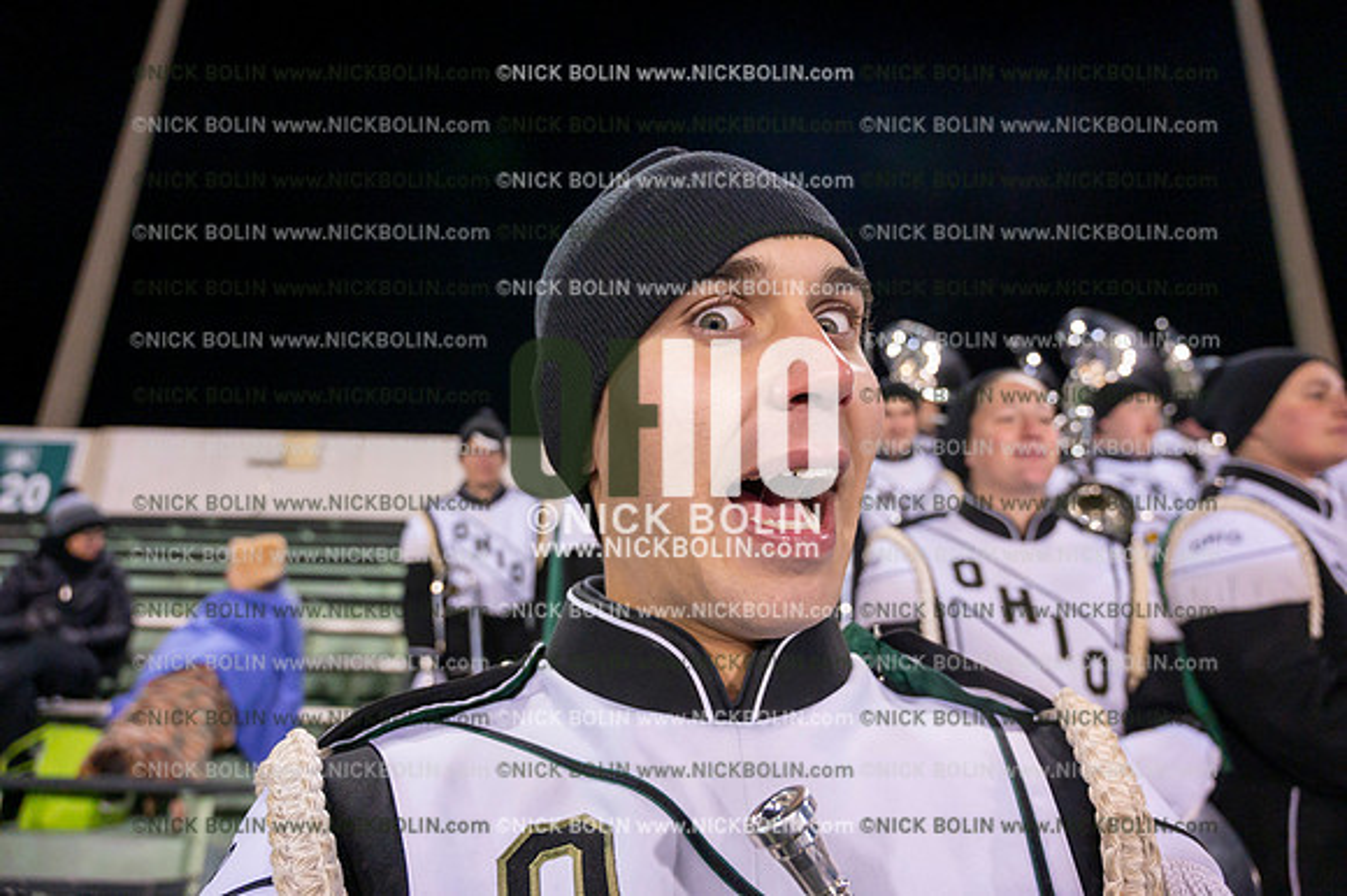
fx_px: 897
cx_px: 674
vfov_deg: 53.1
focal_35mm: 24
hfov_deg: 73.8
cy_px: 448
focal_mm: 24
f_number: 4.5
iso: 5000
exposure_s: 1/640
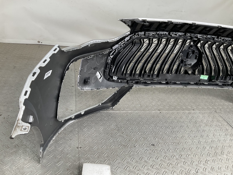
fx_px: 195
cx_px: 116
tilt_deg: -28.1
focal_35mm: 29
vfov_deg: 48.2
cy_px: 88
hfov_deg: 61.7
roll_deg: -11.2
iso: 16
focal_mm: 3
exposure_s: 1/130
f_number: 1.8
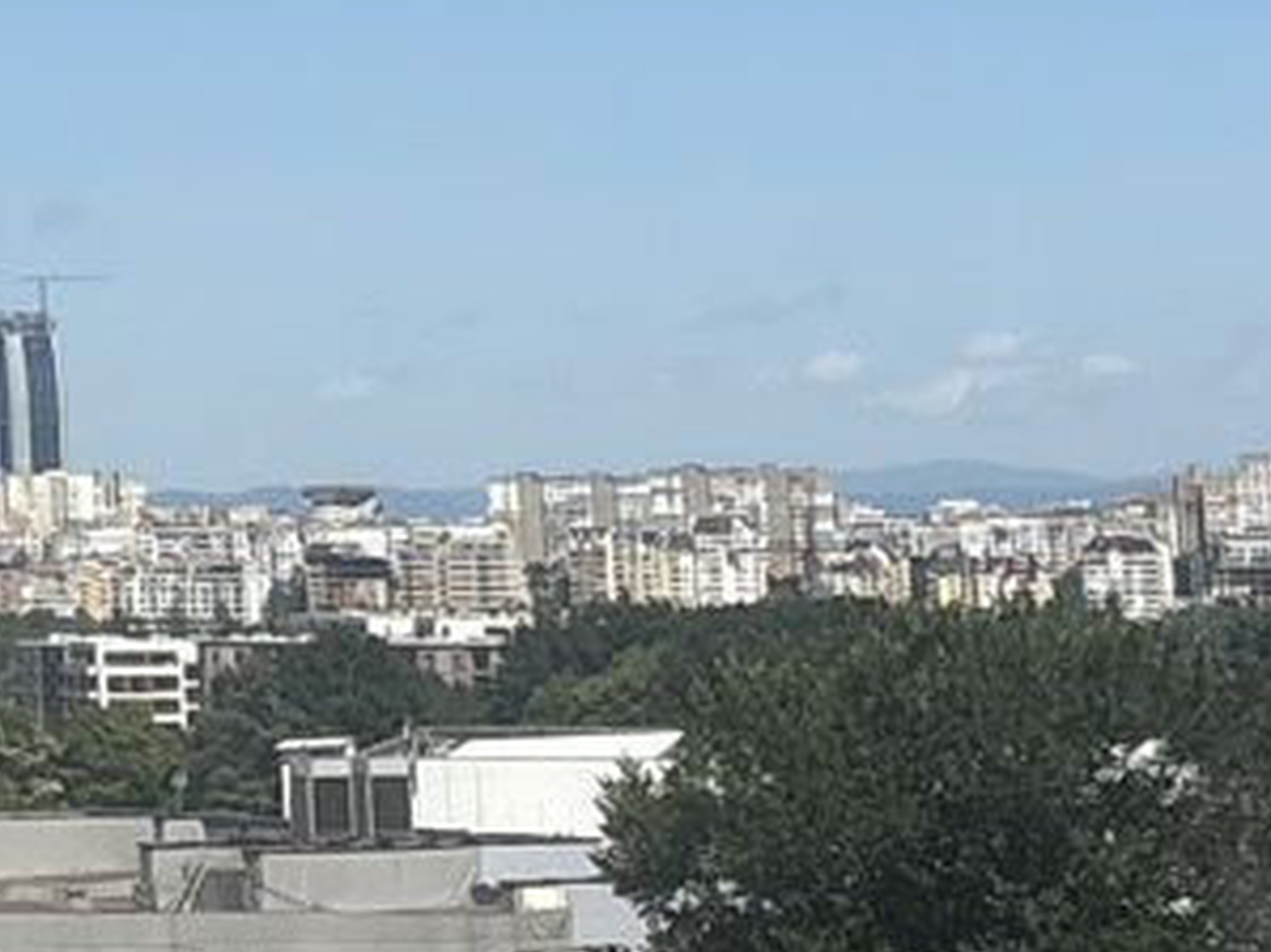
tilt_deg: +11.1
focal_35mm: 174
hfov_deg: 10.7
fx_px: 6386
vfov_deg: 8.2
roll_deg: +0.8
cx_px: -918
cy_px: -740
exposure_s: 1/4608
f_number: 1.6
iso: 50
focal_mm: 5.96
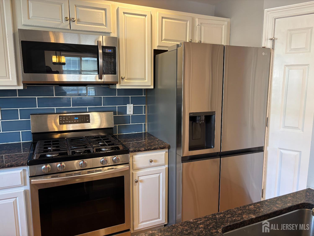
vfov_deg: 53.1
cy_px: 118
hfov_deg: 67.3
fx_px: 236
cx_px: 157
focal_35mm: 26
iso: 125
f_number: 1.6
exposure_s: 1/60
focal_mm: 5.96
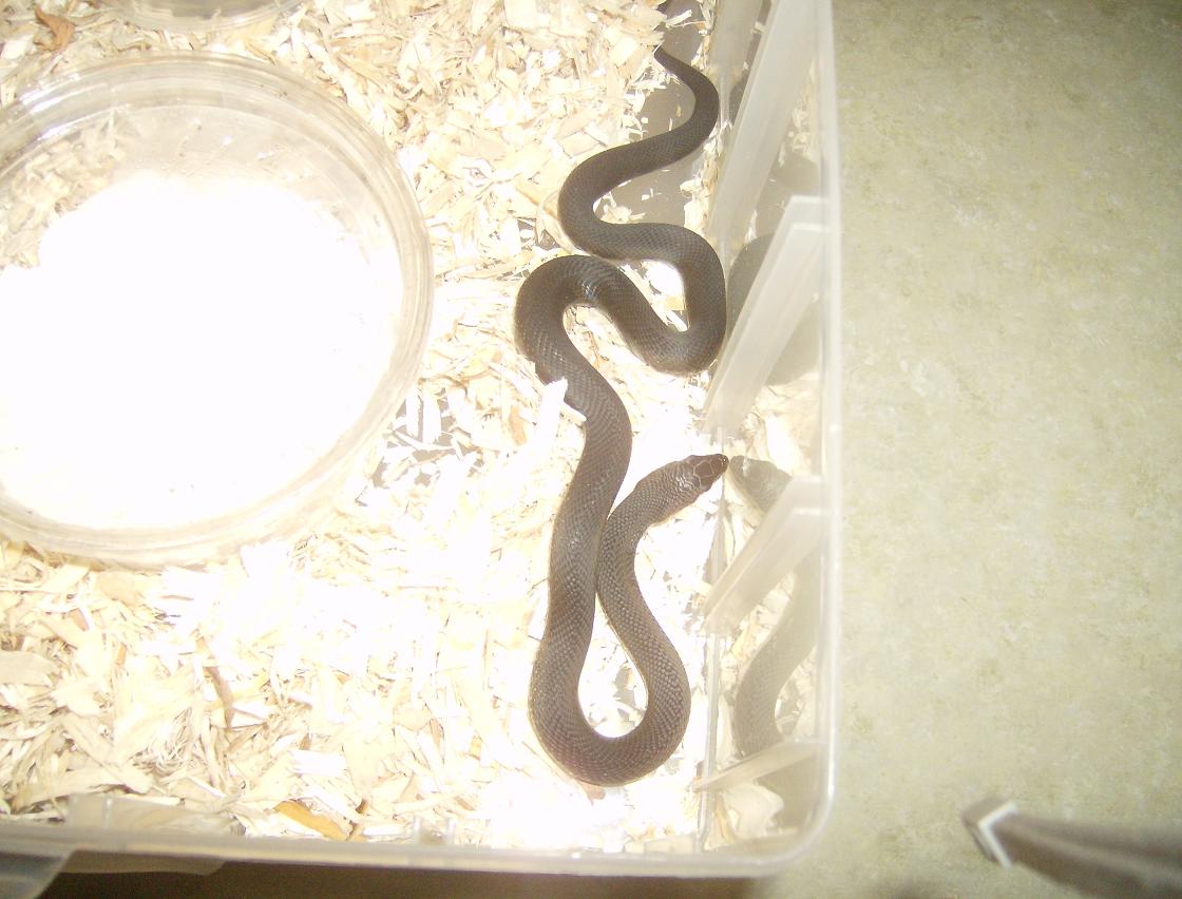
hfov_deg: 51.1
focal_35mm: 36
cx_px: 591
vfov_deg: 40.0
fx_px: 1236
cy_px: 450
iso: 200
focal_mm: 6
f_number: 2.8
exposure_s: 1/60
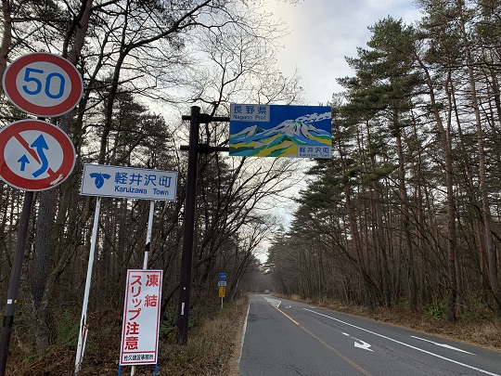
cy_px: 188
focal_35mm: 26
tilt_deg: +12.7
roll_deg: -1.4
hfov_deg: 67.3
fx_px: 376
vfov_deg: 53.1
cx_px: 250
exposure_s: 1/485
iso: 25
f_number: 1.8
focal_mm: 4.25
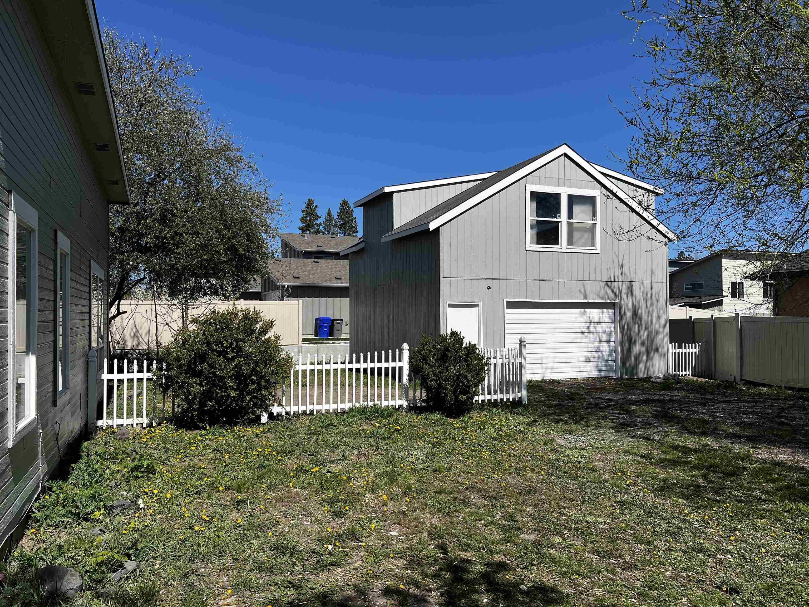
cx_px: 404
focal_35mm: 26
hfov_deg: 67.3
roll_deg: +0.6
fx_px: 608
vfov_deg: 53.1
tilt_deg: +1.2
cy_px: 304
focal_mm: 5.7
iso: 50
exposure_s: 1/5076
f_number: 1.5
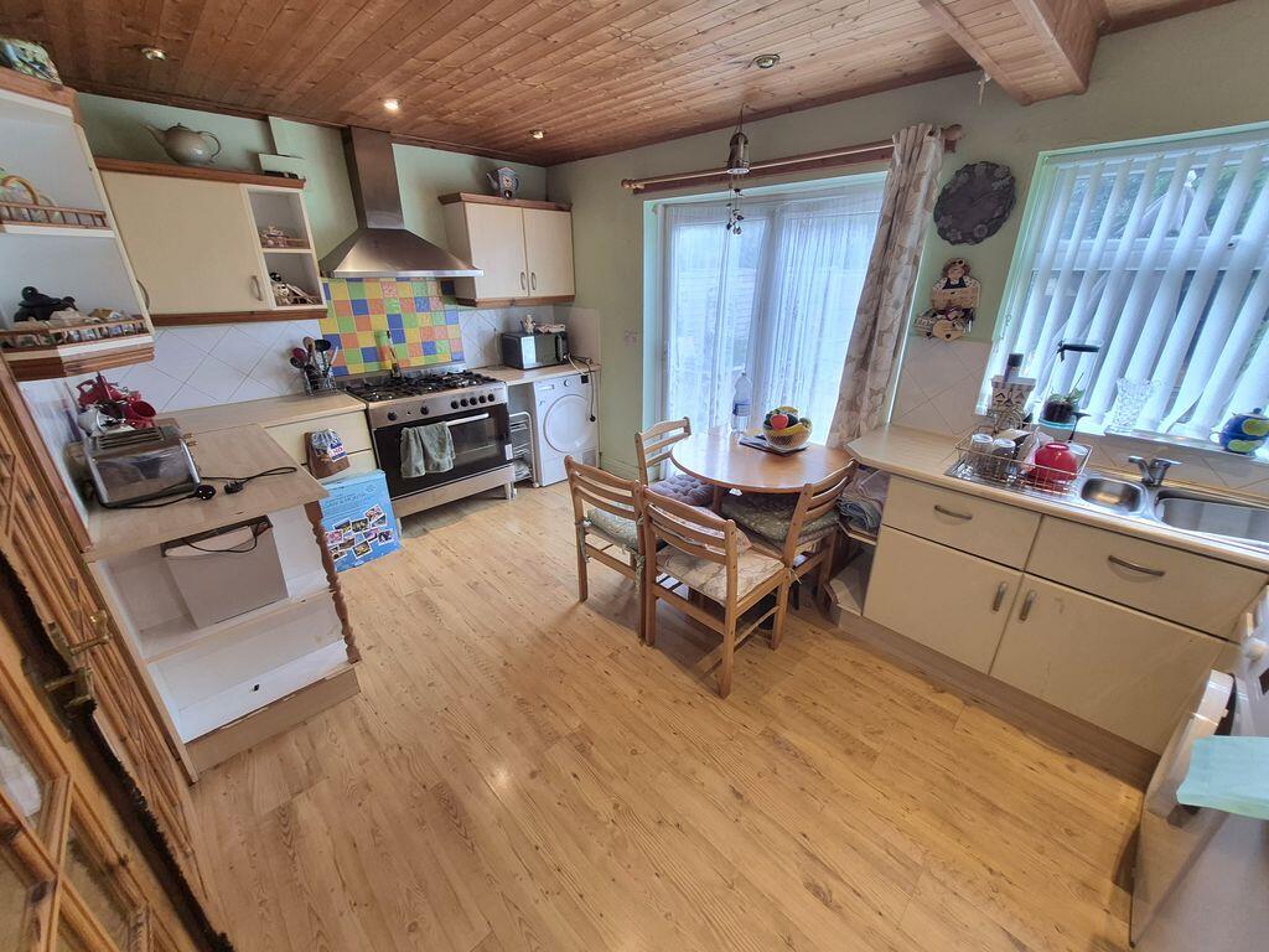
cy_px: 476
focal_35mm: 13
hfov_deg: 106.2
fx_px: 477
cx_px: 634
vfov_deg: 89.9
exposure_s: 1/50
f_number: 2.2
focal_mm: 1.74
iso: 50
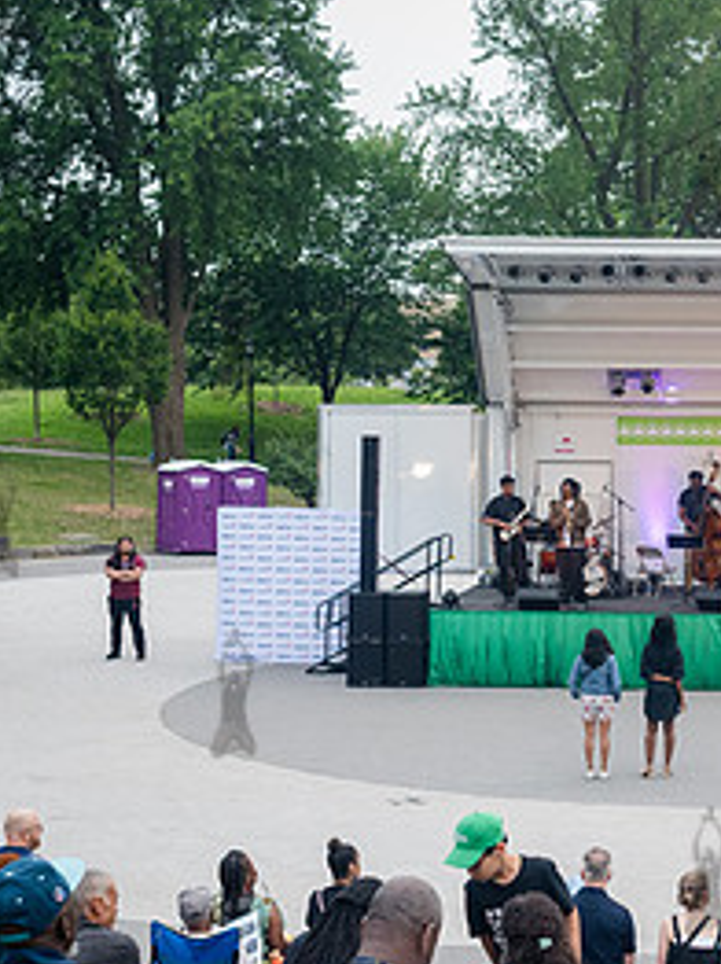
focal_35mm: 75
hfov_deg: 19.1
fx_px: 2086
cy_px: 513
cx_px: 706
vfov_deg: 26.0
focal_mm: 35
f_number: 4.5
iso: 1600
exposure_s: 1/500
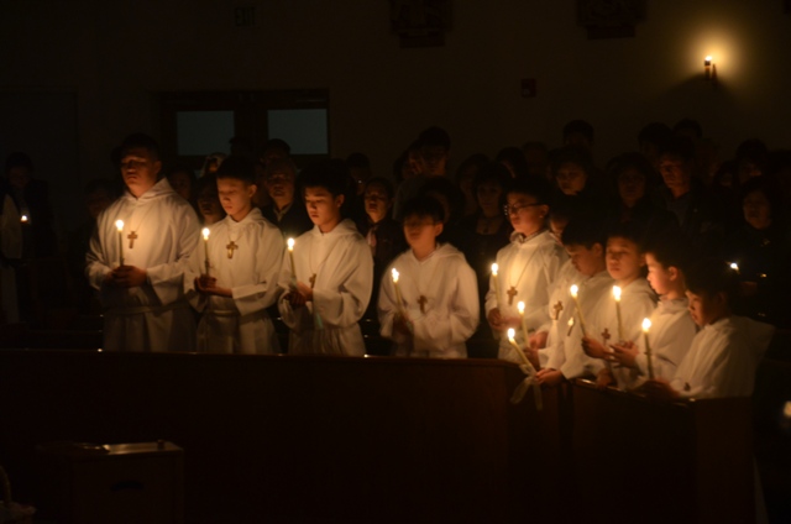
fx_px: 2960
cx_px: 396
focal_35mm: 135
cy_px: 262
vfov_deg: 10.1
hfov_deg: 15.2
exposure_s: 1/5
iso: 800
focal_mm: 90
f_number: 5.3
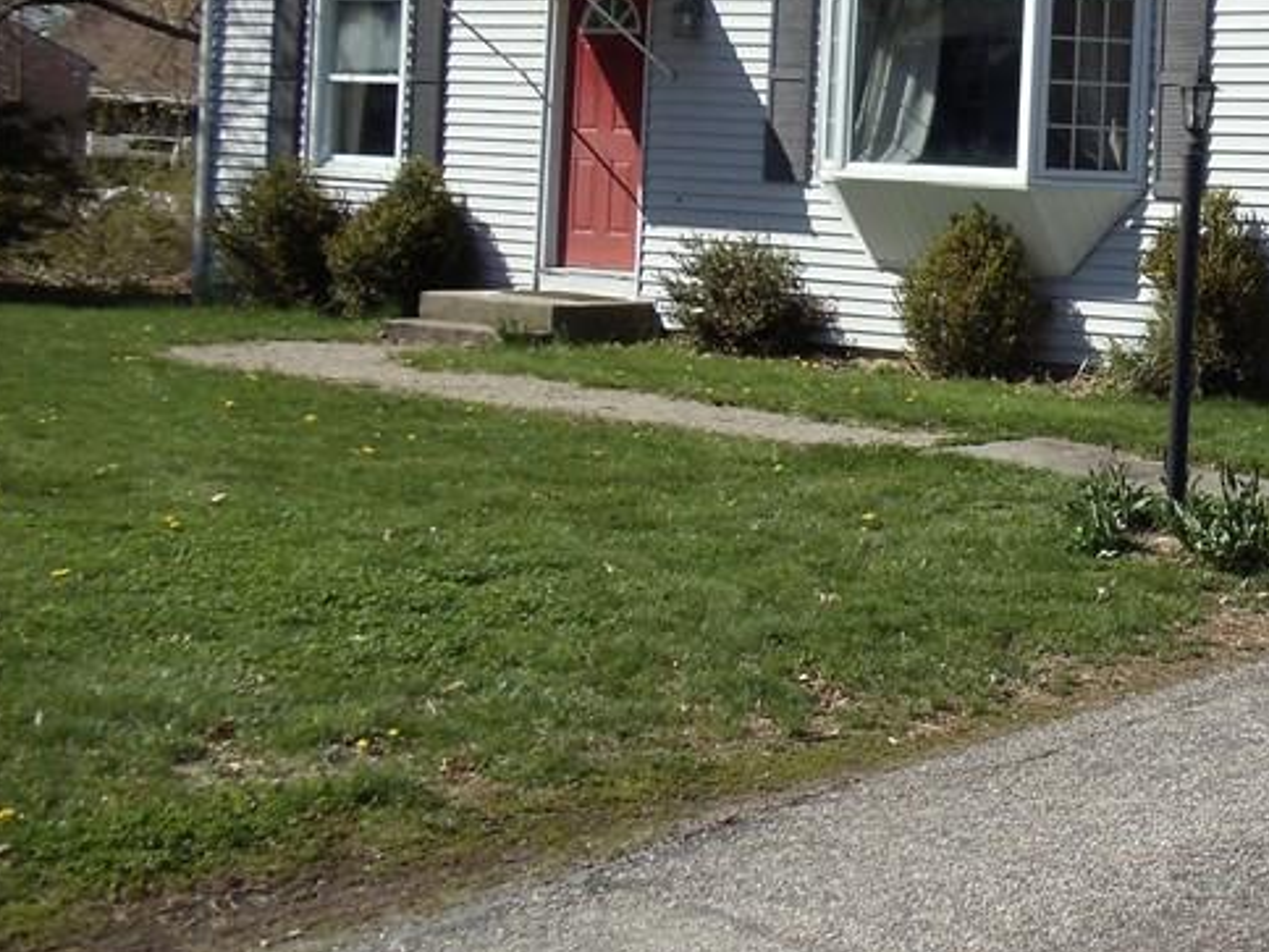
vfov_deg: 15.8
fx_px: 3409
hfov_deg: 20.3
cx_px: 1324
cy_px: 275
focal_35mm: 93
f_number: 7.1
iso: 100
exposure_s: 1/400
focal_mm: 6
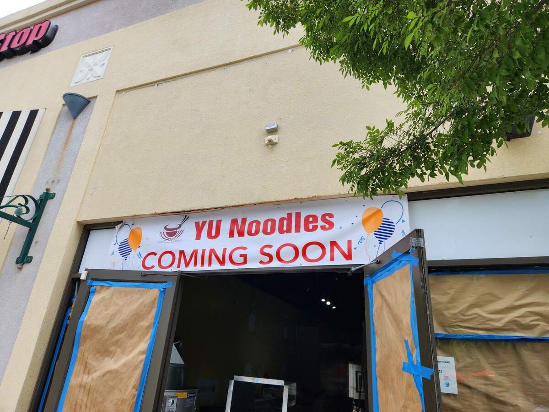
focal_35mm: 23
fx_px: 365
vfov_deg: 58.9
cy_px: 206
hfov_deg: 73.9
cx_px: 274
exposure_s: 1/736
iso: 20
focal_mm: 5.4
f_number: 1.8
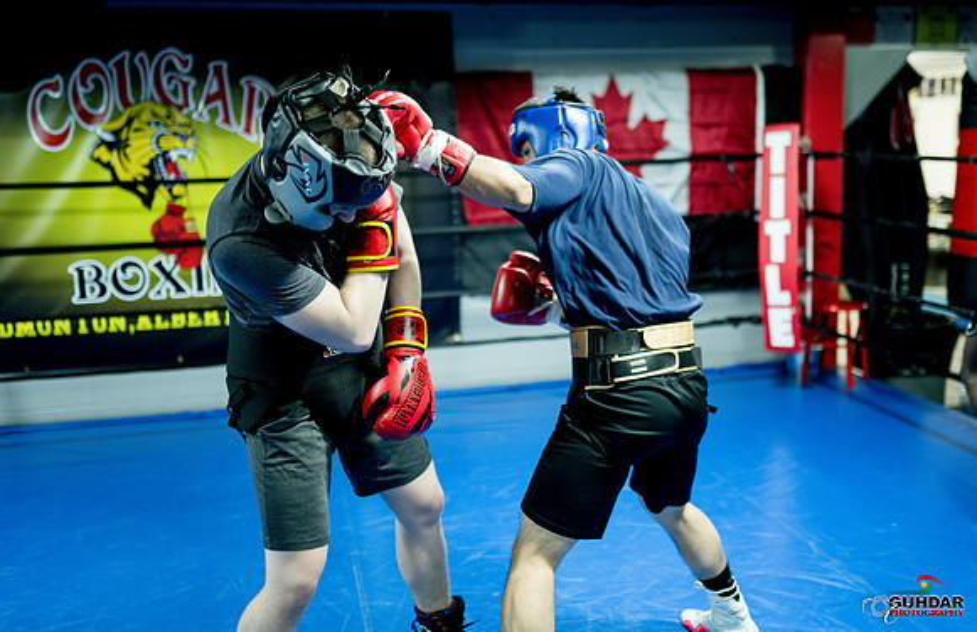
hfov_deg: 50.0
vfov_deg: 33.6
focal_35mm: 39
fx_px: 1046
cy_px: 311
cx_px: 537
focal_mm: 35
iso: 1000
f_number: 1.4
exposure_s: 1/500
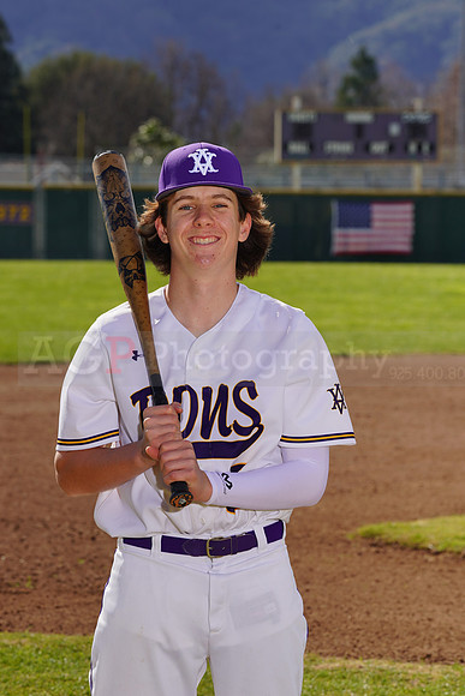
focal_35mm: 198
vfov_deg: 10.4
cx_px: 232
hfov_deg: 6.9
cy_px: 348
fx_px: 3834
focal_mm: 198
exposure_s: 1/250
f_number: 11
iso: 100
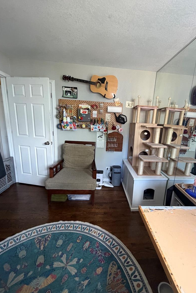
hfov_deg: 76.9
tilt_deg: -13.0
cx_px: 112
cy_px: 149
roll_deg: -3.5
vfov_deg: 100.4
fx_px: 122
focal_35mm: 15
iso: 400
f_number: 2.2
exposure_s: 1/60
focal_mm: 2.22
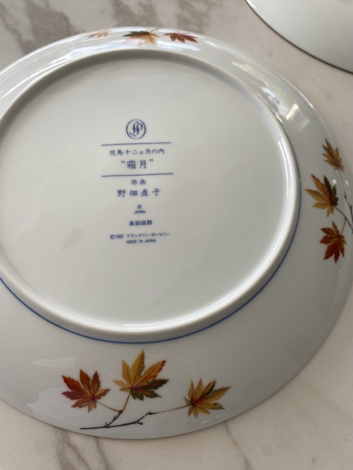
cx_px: 176
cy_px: 235
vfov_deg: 67.3
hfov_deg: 53.1
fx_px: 354
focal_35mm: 26
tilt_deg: -70.9
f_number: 1.8
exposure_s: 1/136
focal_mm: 4.25
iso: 32
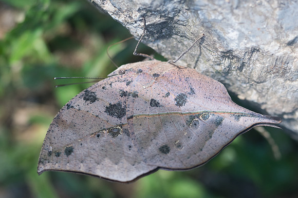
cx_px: 149
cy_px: 99
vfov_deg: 6.1
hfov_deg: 9.2
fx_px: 1861
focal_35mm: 225
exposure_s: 1/400
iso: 640
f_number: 4
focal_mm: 150
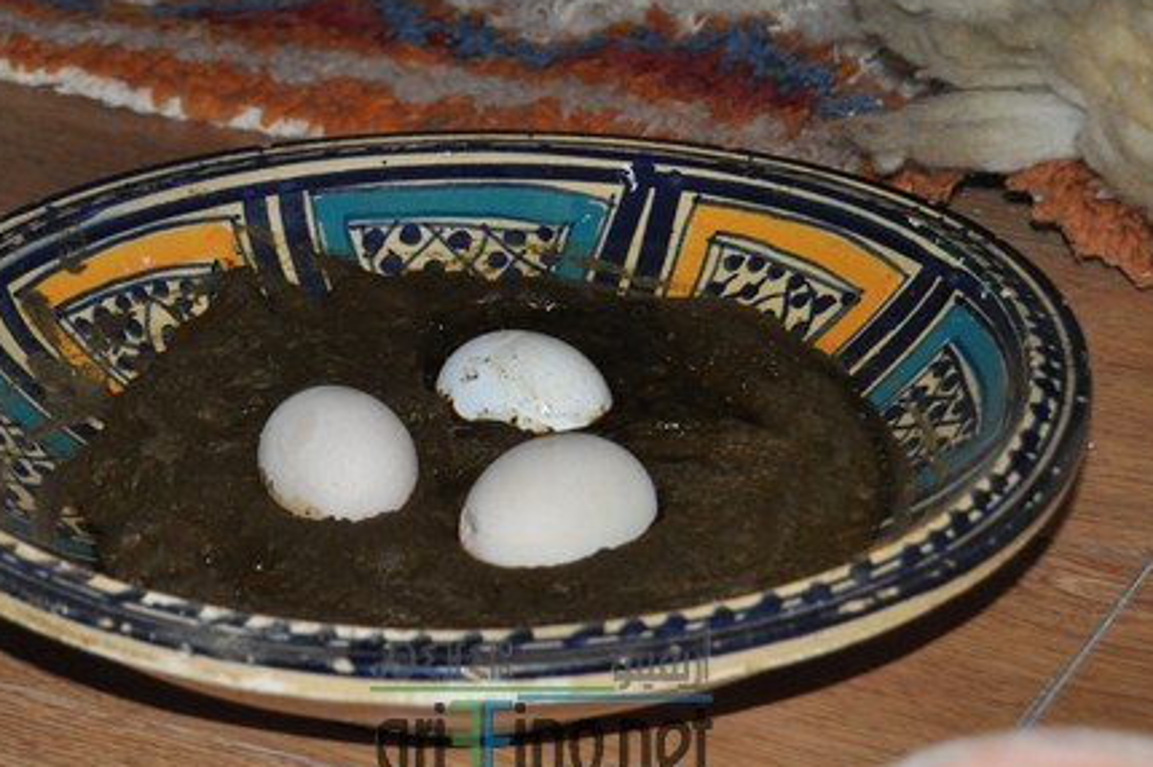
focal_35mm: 123
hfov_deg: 16.7
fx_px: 3928
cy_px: 280
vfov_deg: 11.1
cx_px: 542
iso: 800
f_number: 5.6
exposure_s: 1/60
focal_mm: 55
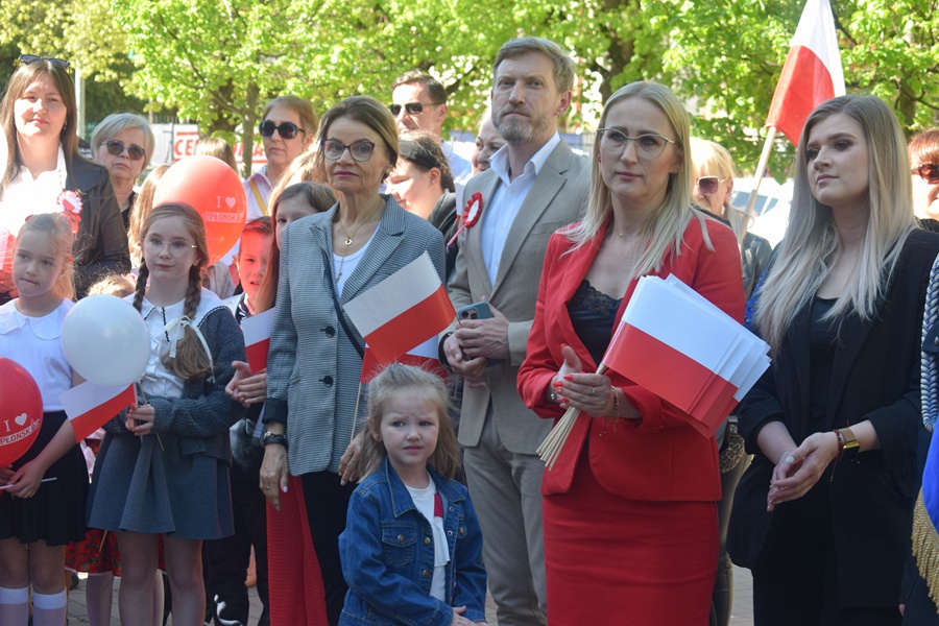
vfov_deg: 16.6
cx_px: 470
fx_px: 2152
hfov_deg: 24.6
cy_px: 313
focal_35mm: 82
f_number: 7.1
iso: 400
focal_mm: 55
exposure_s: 1/200
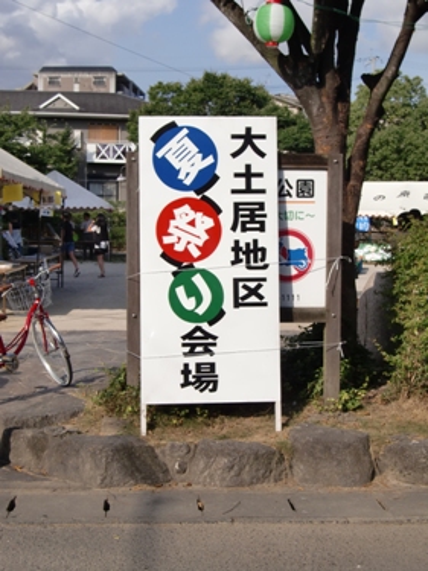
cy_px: 286
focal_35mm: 55
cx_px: 214
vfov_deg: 34.9
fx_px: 907
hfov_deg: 26.5
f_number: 9.7
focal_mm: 9.8
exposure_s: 1/125
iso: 64
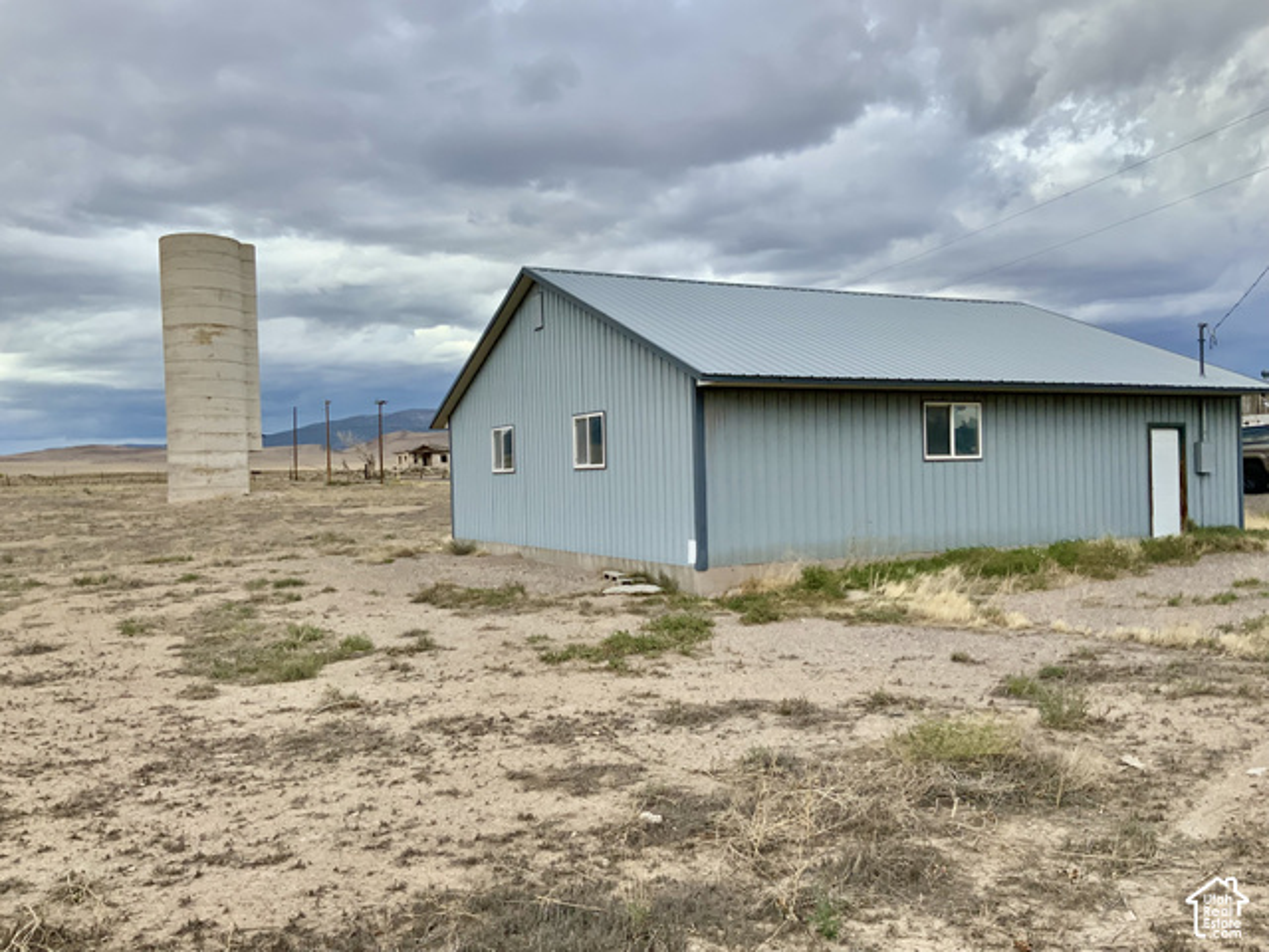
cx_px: 634
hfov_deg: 61.7
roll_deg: +1.4
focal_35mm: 29
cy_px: 476
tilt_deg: -0.2
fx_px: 1063
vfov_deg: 48.2
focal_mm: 3
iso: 16
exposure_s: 1/1098
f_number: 1.8
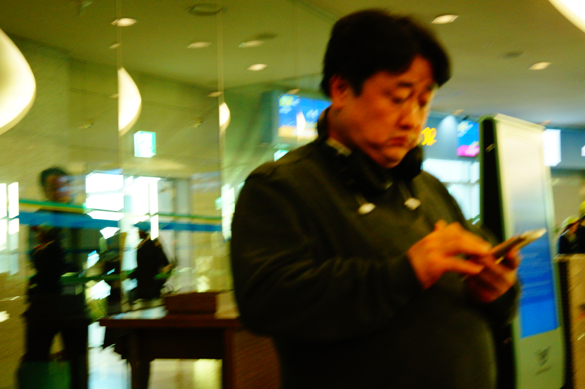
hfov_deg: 37.9
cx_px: 292
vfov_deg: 25.7
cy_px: 194
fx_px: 852
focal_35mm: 52
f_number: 5
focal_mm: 35
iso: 1600
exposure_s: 1/60
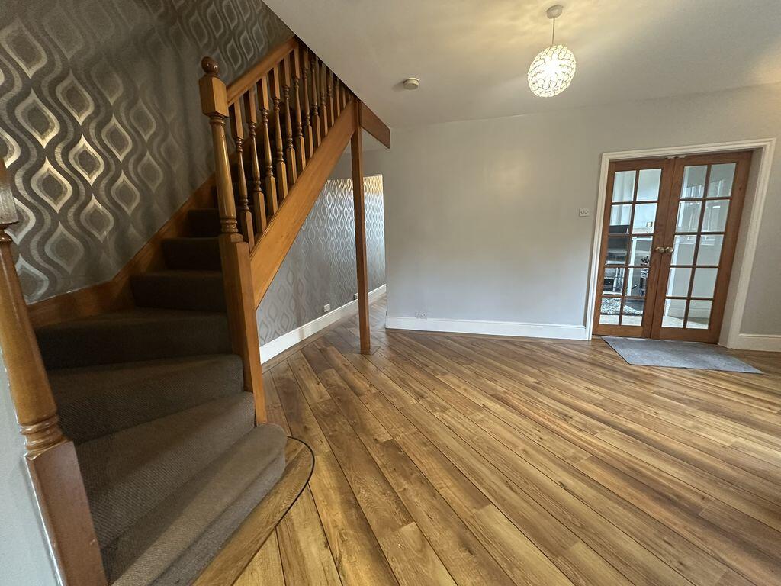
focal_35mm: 14
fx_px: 316
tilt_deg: -9.8
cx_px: 390
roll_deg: +1.5
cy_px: 293
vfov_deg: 85.7
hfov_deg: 102.1
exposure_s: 1/50
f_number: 2.2
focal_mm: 2.22
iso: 400
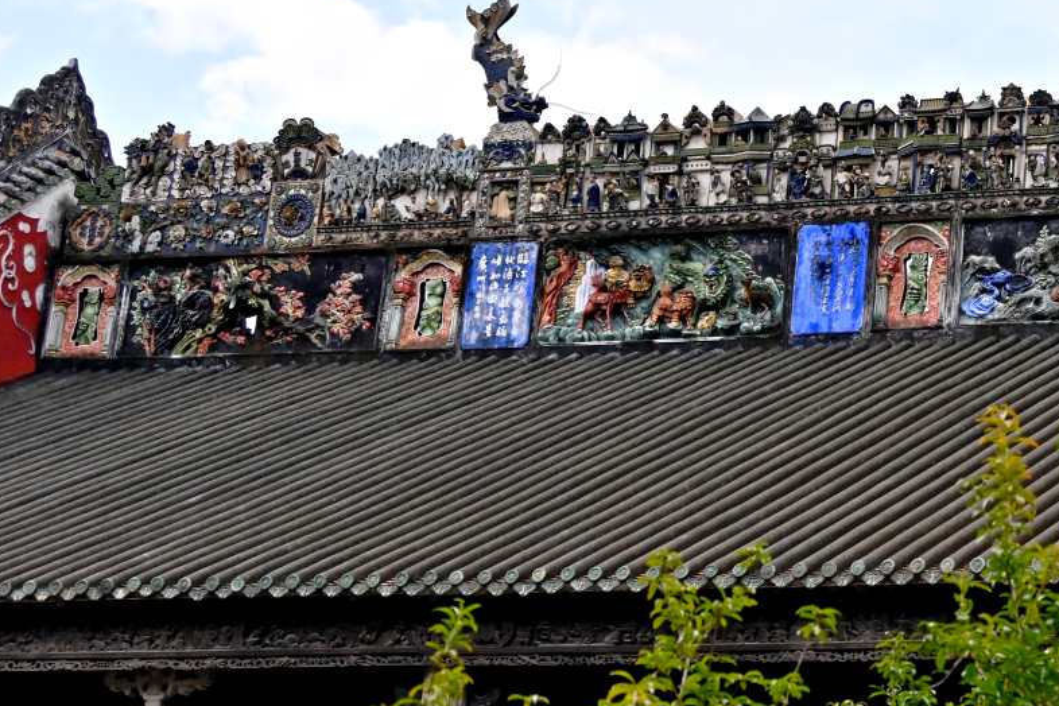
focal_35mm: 112
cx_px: 1316
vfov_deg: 12.2
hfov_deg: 17.3
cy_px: 236
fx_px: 3294
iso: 400
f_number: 5.3
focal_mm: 44
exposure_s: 1/3200
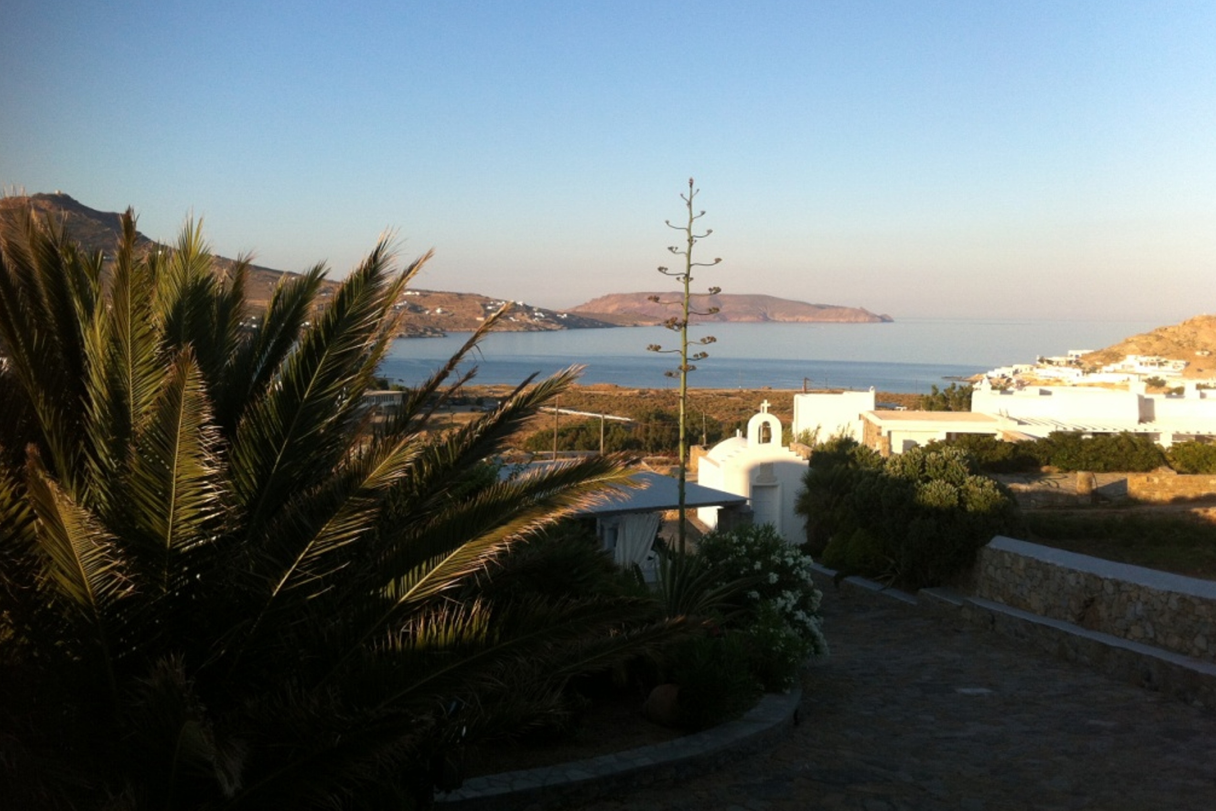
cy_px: 353
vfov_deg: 35.9
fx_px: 1250
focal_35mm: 37
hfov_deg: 51.9
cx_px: 613
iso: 80
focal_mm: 3.85
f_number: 2.8
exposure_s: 1/718
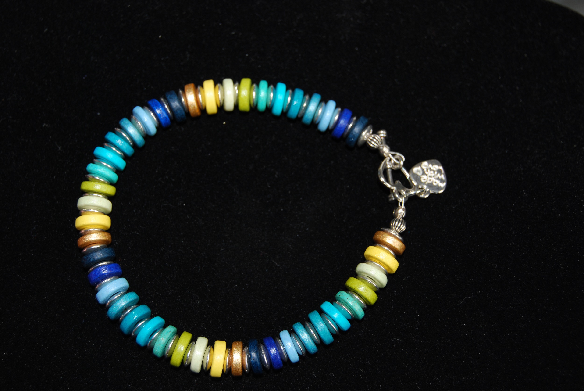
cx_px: 292
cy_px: 196
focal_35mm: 63
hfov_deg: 31.9
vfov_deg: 21.6
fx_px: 1023
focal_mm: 42
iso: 200
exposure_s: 1/60
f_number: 5.3
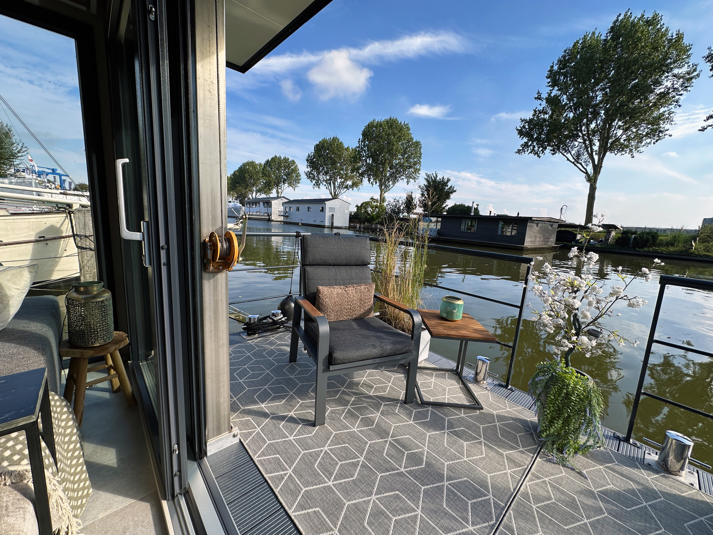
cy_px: 268
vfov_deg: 85.7
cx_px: 356
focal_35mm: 14
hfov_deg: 102.1
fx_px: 288
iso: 40
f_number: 2.2
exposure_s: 1/955
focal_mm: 2.22
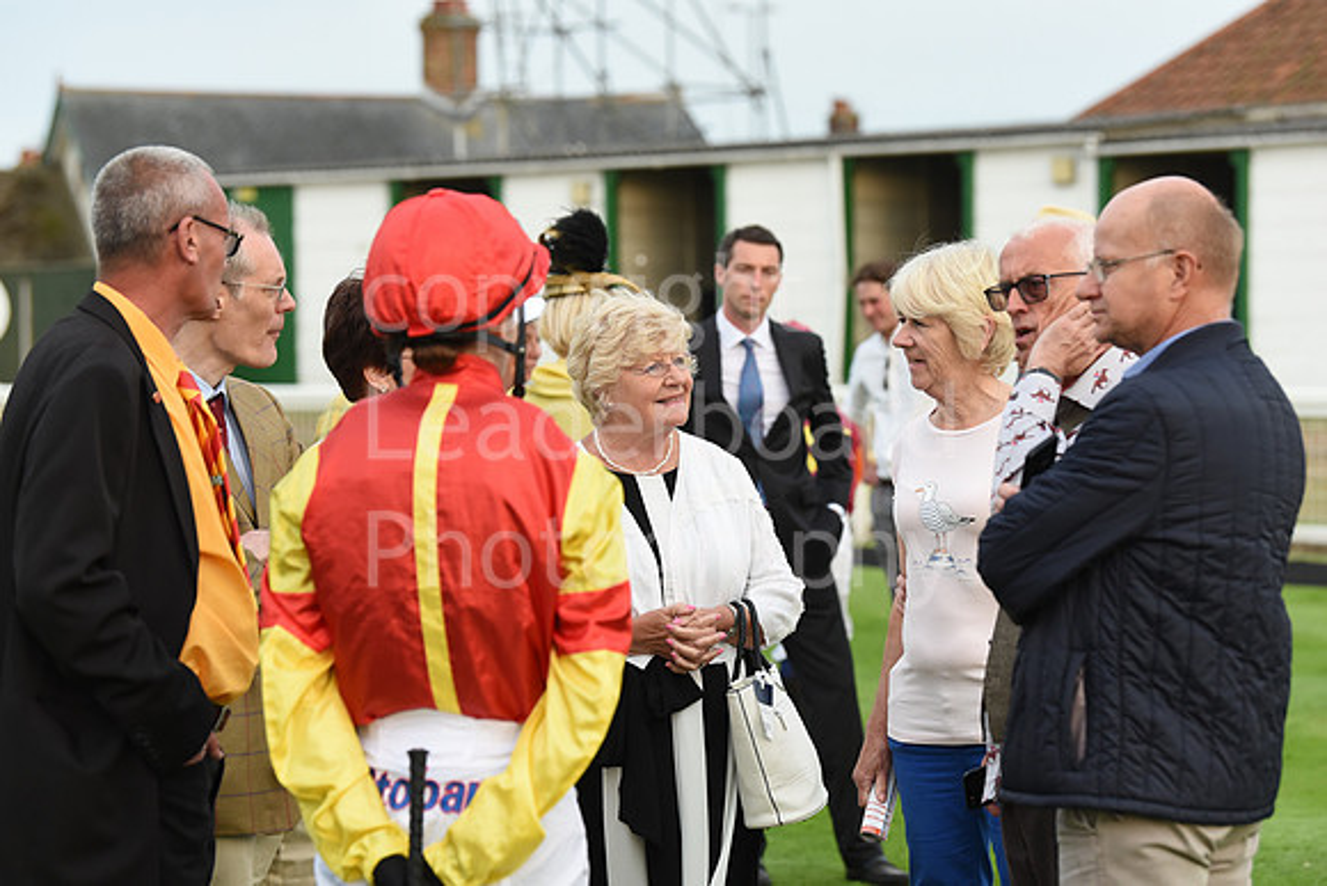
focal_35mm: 122
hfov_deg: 16.8
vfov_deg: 11.2
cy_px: 443
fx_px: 4498
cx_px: 664
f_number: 4.5
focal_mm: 122
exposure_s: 1/1000
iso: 1600
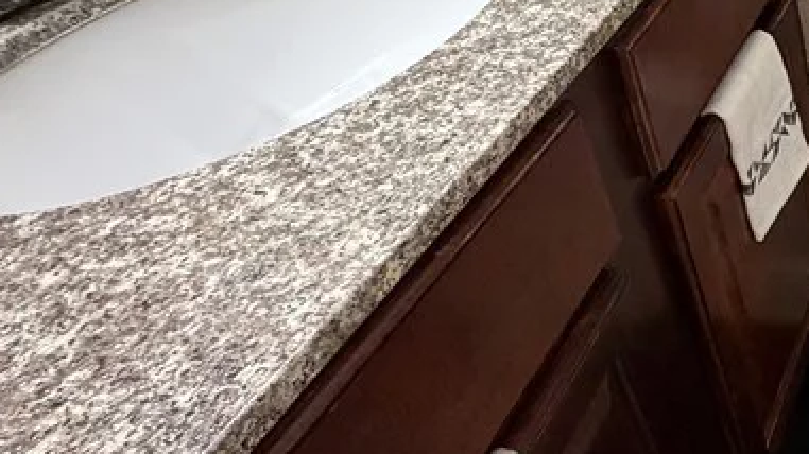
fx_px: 879
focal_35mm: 41
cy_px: 15
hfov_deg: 37.2
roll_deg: +2.6
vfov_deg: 27.5
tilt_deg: -32.1
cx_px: 977
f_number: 2.2
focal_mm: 2.22
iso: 400
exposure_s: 1/60
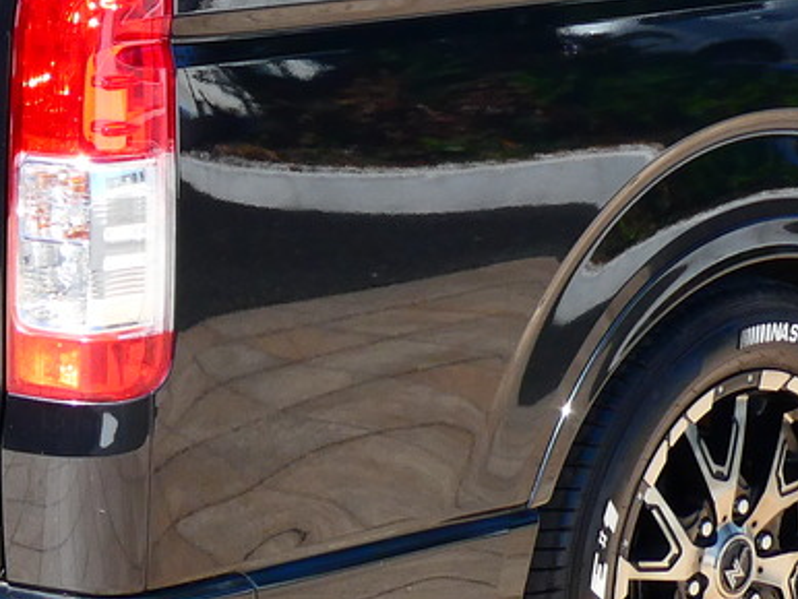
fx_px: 3345
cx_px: 461
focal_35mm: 145
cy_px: -169
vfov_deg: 10.0
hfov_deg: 13.6
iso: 80
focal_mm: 6.3
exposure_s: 1/250
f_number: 3.7
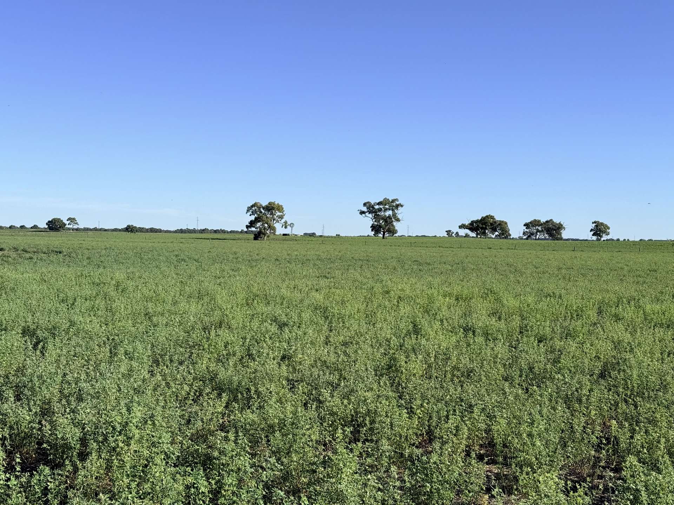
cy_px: 252
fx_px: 935
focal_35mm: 48
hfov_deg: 39.7
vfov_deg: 30.3
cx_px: 337
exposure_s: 1/6024
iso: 64
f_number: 1.78
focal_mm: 6.76
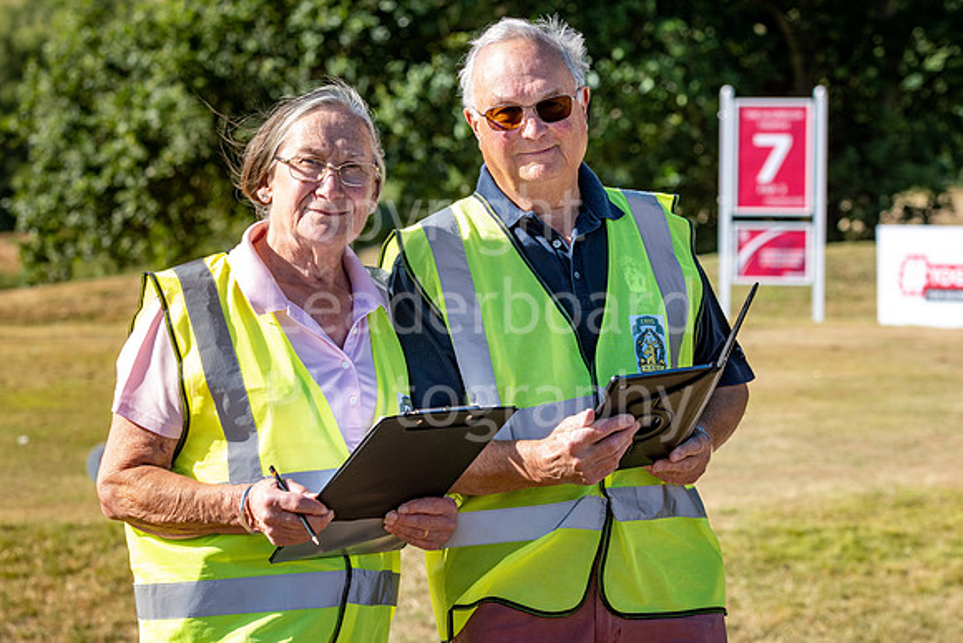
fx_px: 3692
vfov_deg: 9.9
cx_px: 482
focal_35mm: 138
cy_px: 322
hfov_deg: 14.9
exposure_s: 1/1000
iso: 250
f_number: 5.6
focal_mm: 92
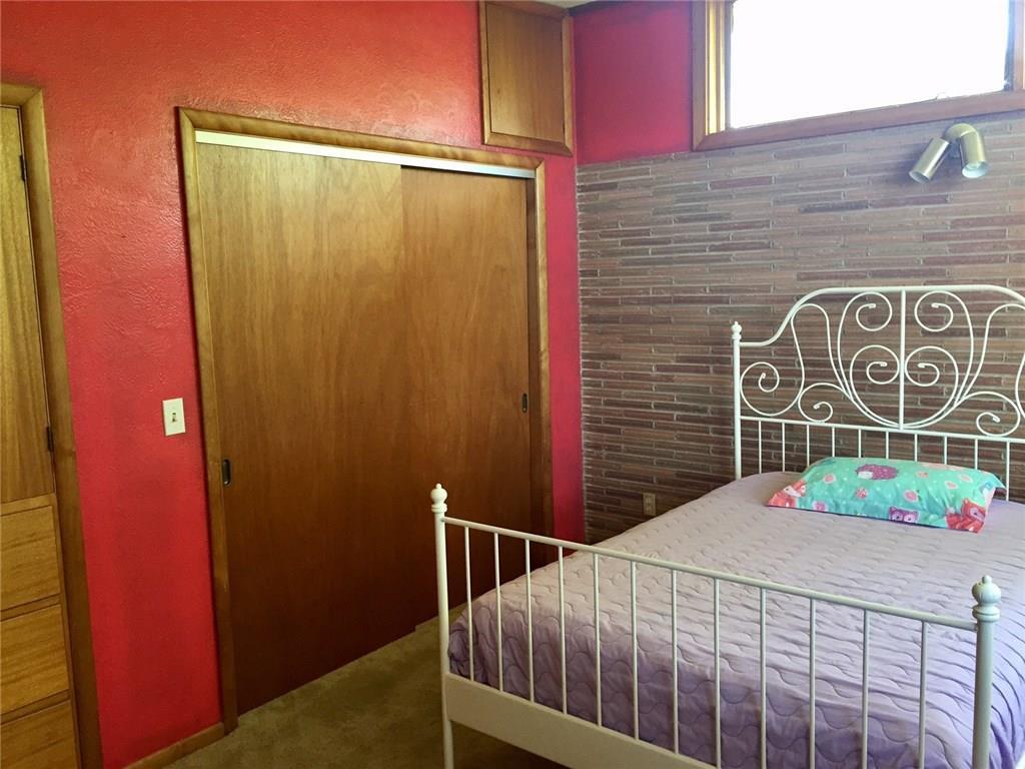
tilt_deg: -8.2
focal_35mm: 29
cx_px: 512
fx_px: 859
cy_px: 384
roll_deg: +1.0
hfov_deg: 61.7
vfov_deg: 48.2
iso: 100
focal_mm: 4.15
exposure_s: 1/30
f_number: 2.2
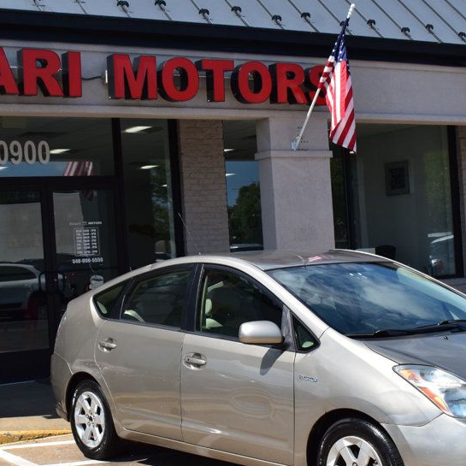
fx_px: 1020
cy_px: 276
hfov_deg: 25.6
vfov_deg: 25.7
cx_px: 173
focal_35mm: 67
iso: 320
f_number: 11
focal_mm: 28
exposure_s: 1/500
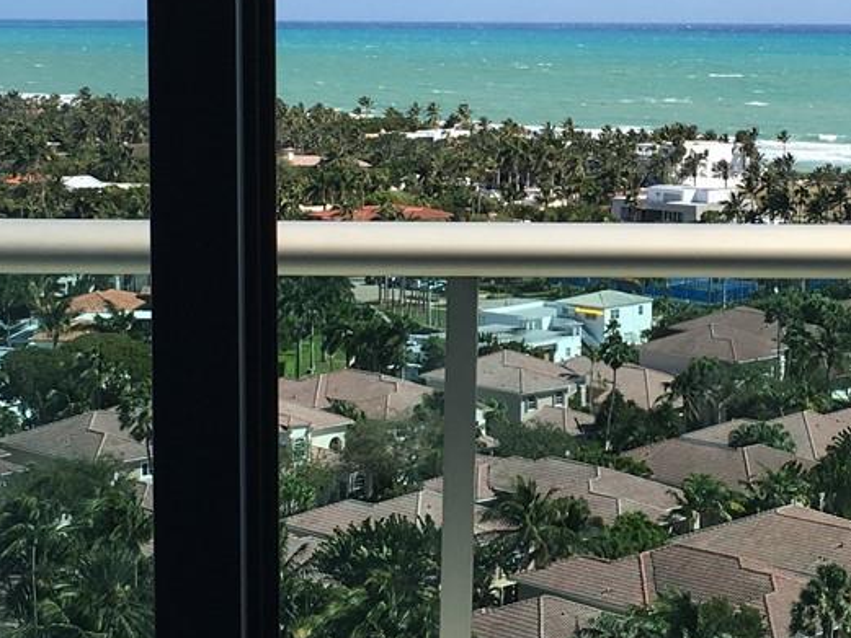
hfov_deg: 21.9
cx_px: 575
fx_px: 2188
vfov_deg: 16.6
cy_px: 225
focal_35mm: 89
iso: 25
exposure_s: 1/1603
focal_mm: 4.15
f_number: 2.2
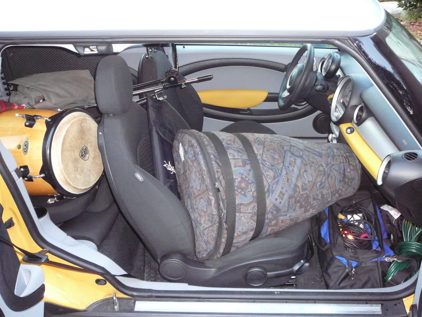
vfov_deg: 40.7
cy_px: 158
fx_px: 427
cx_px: 211
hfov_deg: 52.6
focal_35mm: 35
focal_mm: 5.2
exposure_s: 1/30
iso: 400
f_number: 2.8
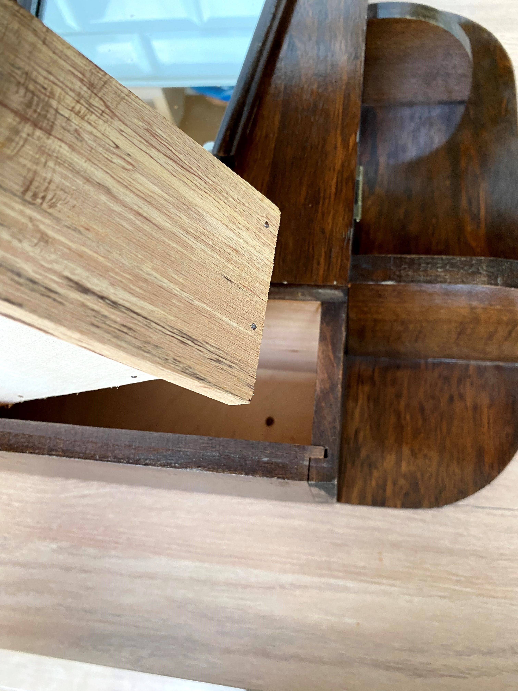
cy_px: 346
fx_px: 519
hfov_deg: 53.1
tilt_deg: -67.4
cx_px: 259
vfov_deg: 67.3
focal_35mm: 26
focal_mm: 4.25
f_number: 1.8
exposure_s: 1/96
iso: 125
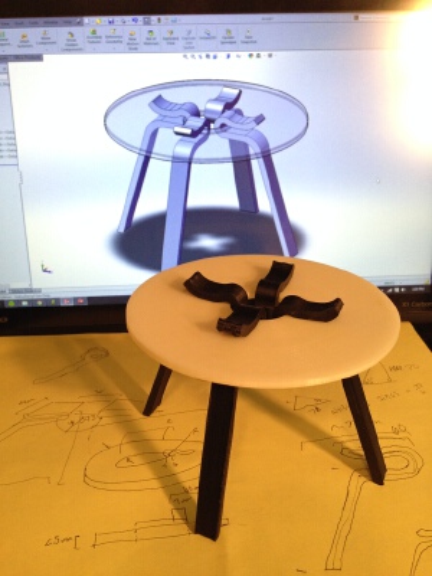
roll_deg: +0.7
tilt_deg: -20.8
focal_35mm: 33
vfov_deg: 55.4
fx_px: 549
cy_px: 288
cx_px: 216
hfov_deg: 42.9
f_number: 2.4
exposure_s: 1/20
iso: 200
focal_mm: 4.12
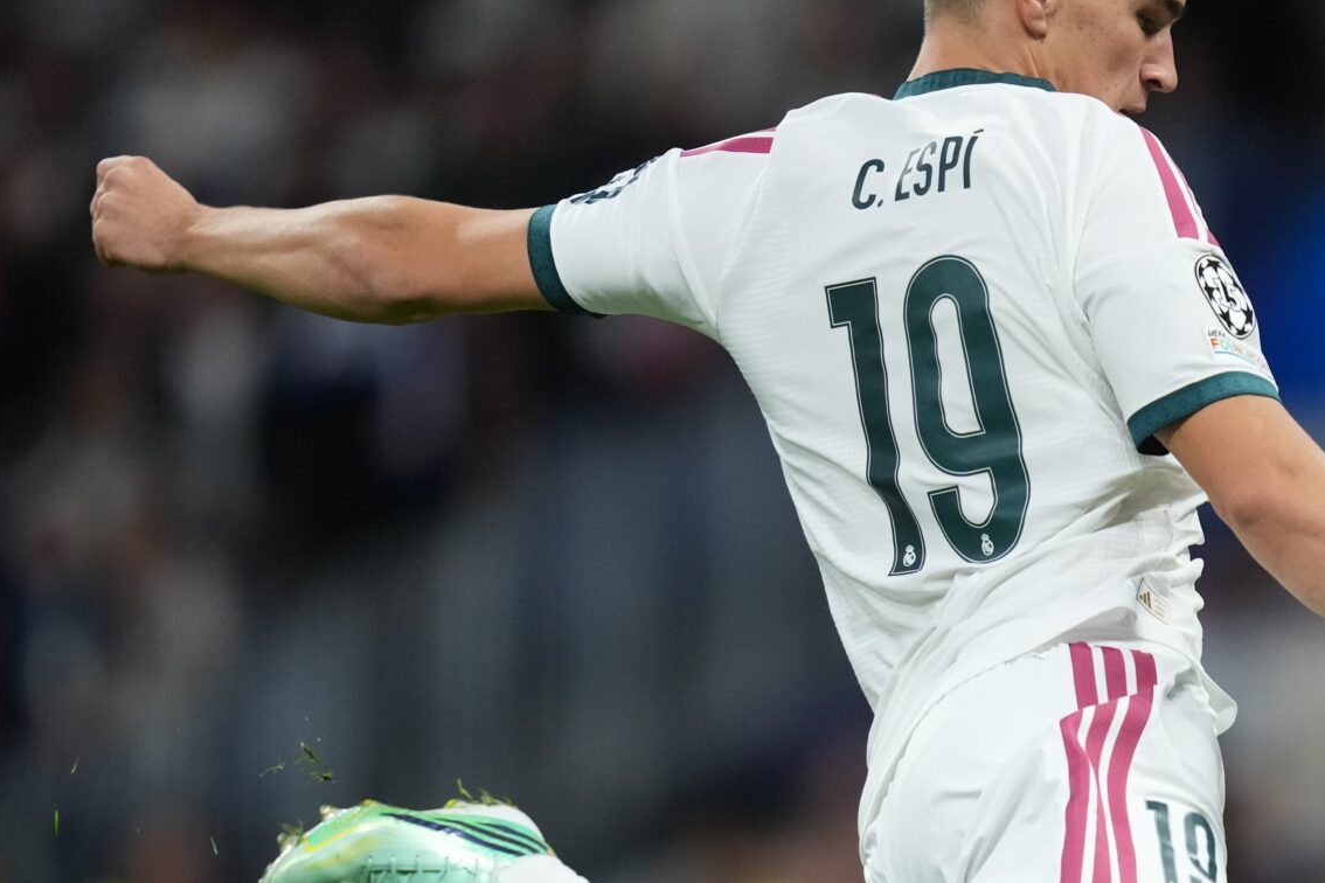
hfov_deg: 2.3
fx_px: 33233
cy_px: 828
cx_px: 930
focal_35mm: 903
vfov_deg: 1.5
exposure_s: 1/3200
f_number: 2.8
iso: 3200
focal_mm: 400
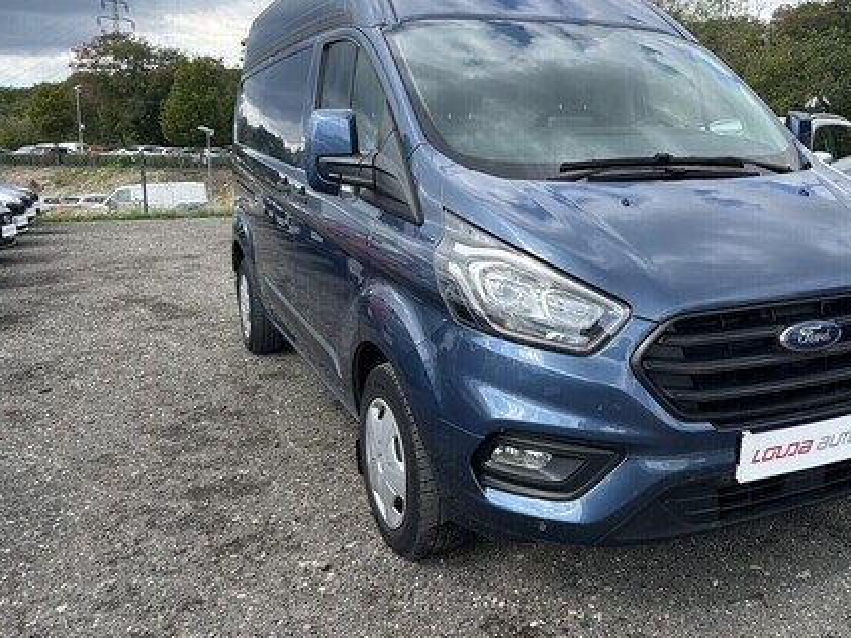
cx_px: 548
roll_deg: -0.6
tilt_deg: -8.6
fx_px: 836
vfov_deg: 41.8
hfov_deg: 53.2
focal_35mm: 34
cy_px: 288
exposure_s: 1/1431
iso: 50
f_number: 1.5
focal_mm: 5.7
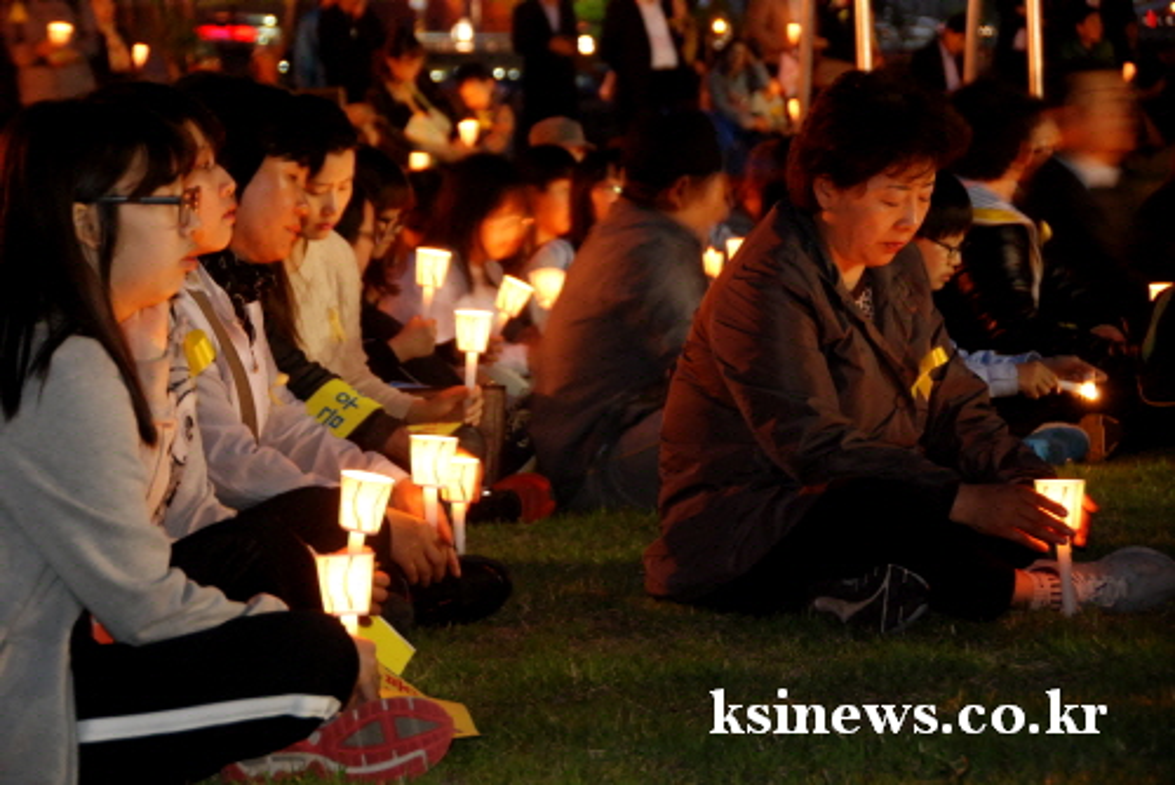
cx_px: 588
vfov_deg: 12.2
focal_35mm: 112
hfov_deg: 18.2
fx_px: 3674
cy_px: 392
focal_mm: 75
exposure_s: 1/3
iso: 800
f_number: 5.3
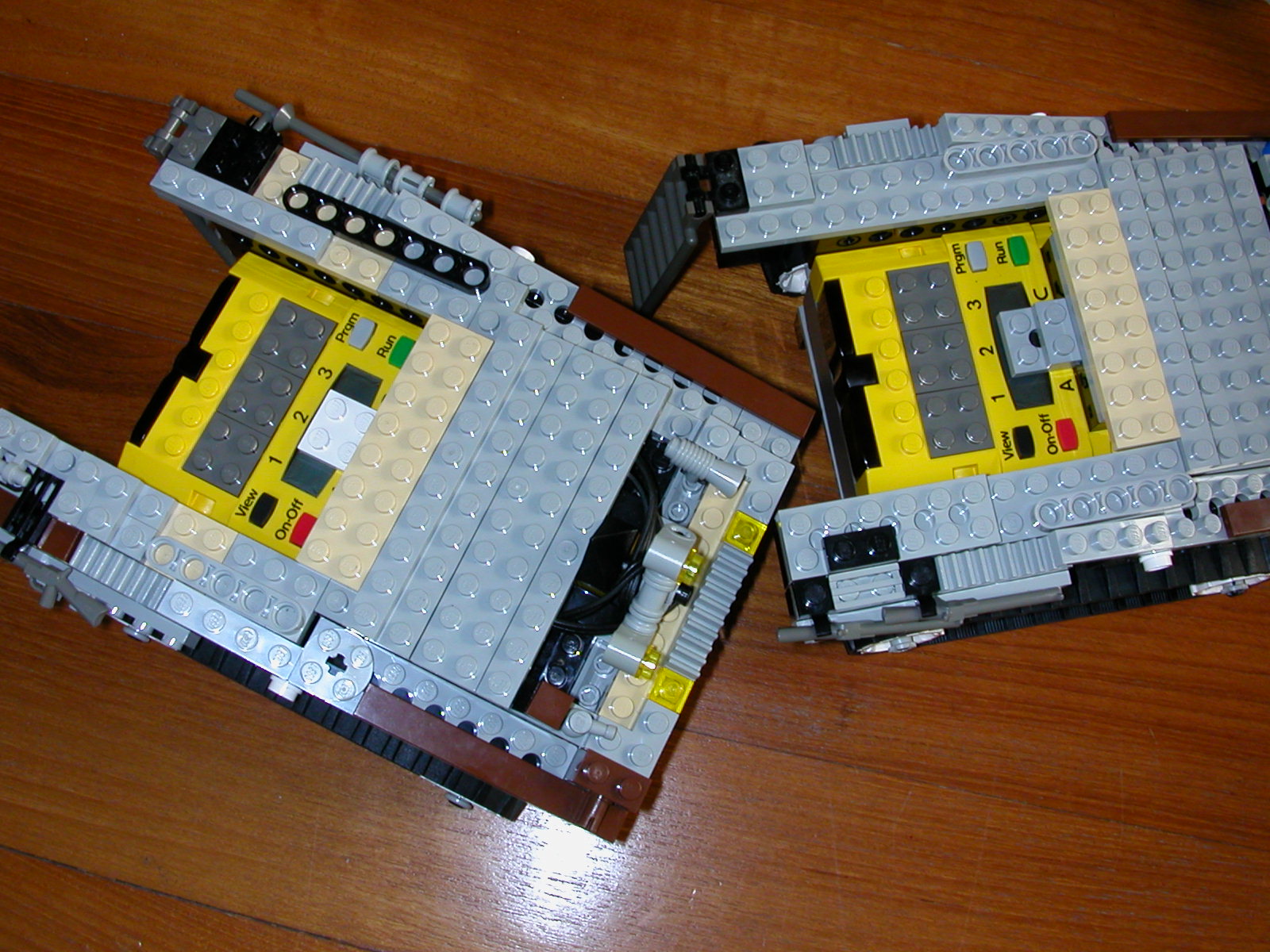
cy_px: 476
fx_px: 1357
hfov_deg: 50.1
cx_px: 635
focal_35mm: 37
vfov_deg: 38.7
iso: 100
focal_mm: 5.6
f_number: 4.5
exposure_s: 1/30
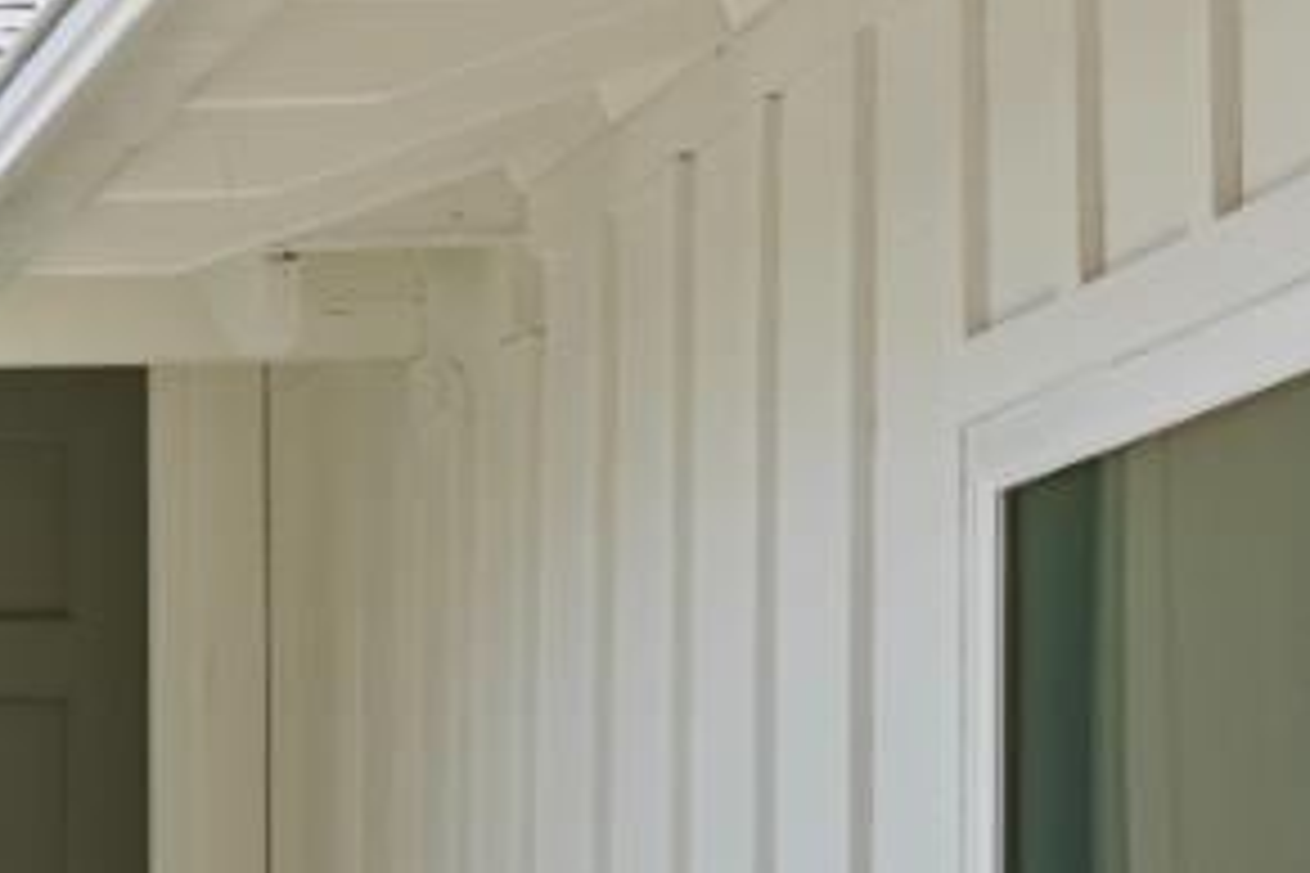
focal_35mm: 175
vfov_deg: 7.8
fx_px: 6368
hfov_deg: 10.5
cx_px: -1598
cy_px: 1058
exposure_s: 1/125
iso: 320
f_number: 8
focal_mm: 34
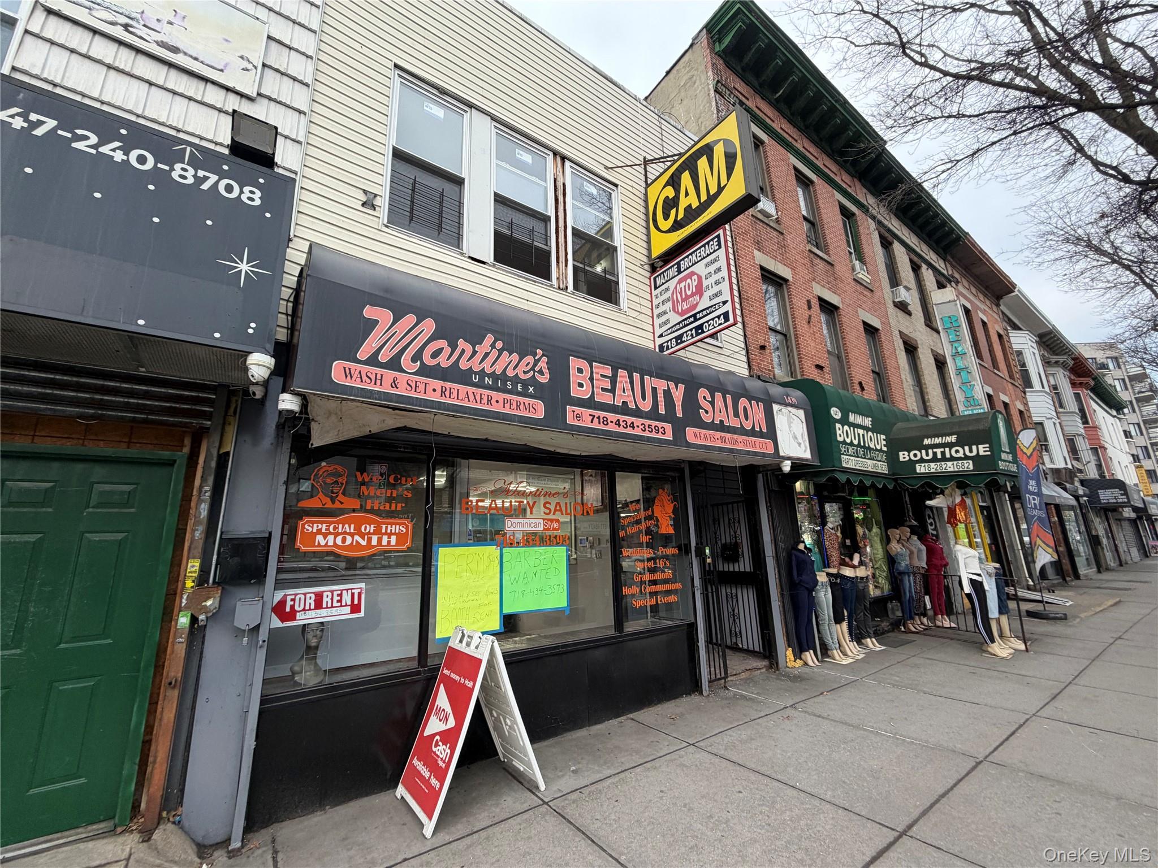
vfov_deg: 85.7
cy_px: 434
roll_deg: +2.5
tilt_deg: +13.6
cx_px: 579
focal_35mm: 14
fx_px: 468
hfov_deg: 102.1
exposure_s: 1/121
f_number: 2.2
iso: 125
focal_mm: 2.22
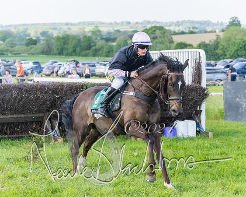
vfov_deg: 13.2
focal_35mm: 117
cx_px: 136
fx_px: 849
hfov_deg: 16.5
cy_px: 106
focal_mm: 70
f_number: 4
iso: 800
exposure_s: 1/2500
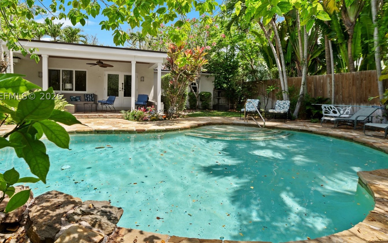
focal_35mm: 18
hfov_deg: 90.8
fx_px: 190
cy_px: 96
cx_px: 176
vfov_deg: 64.3
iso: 200
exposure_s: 1/250
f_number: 8
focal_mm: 14
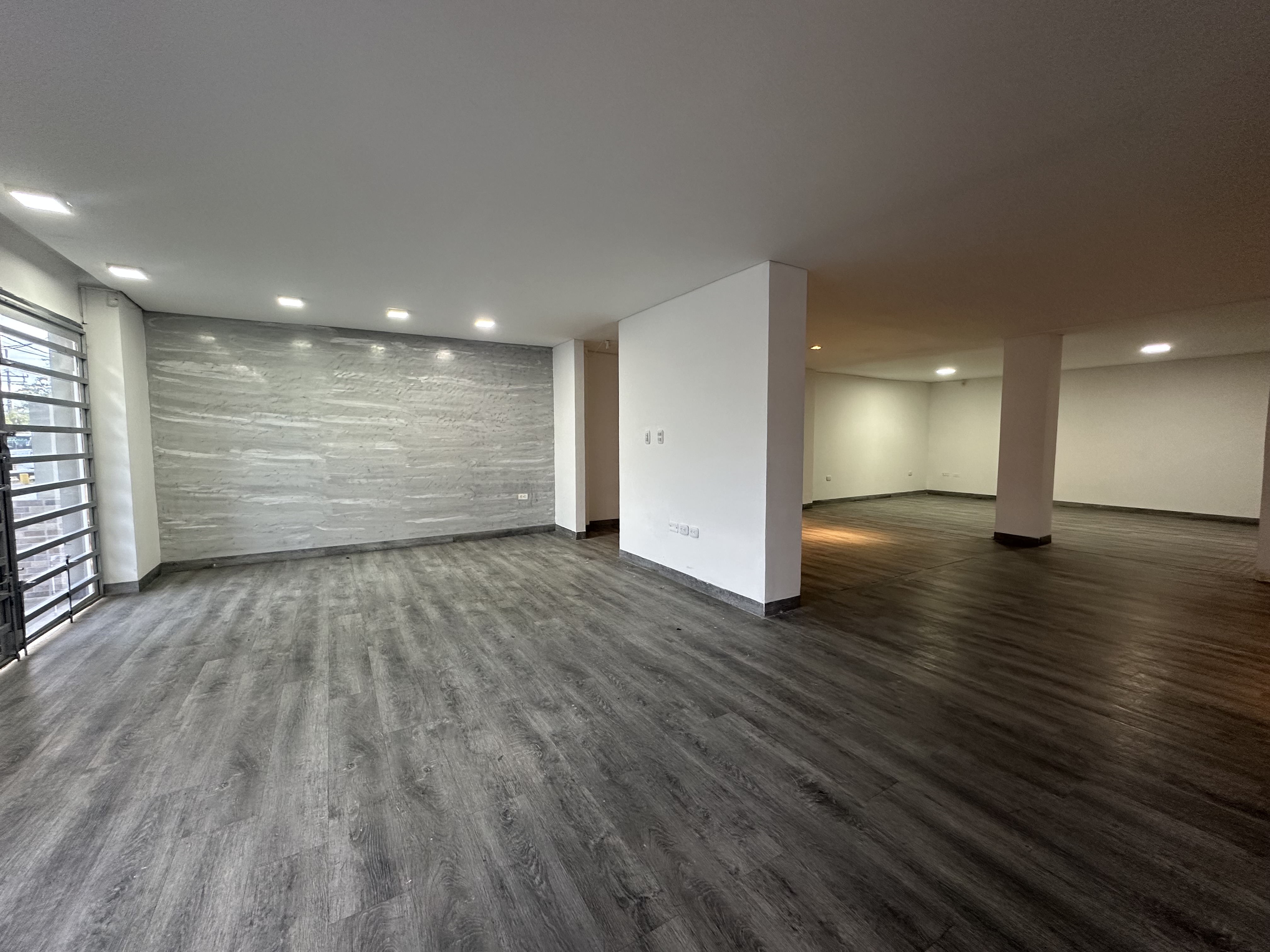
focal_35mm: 14
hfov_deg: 102.1
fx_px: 514
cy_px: 476
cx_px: 635
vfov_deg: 85.7
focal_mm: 2.22
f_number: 2.2
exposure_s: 1/60
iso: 200
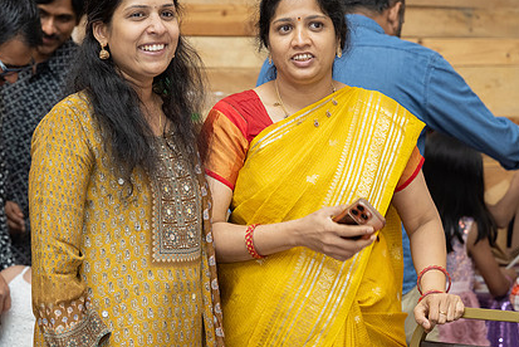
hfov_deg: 16.2
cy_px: 155
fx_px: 1818
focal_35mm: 126
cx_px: 186
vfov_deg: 10.9
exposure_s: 1/160
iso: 800
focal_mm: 87
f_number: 3.5
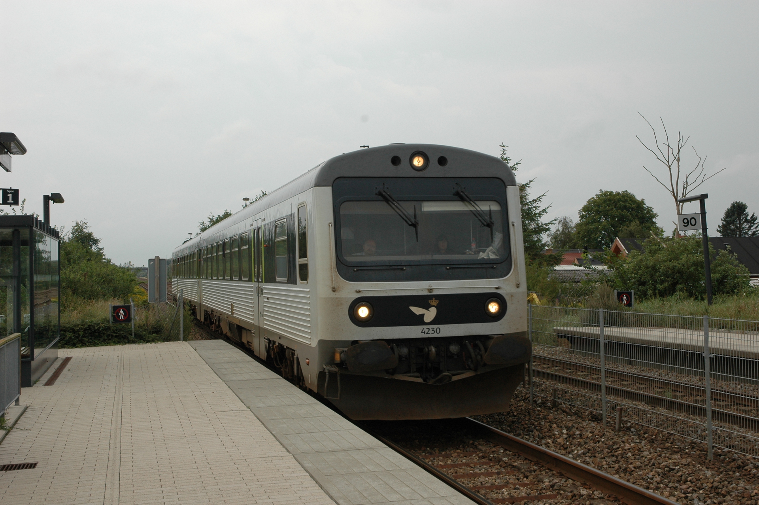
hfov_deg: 42.4
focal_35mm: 46
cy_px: 252
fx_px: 980
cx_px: 380
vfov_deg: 28.9
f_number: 8
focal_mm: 31
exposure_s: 1/250
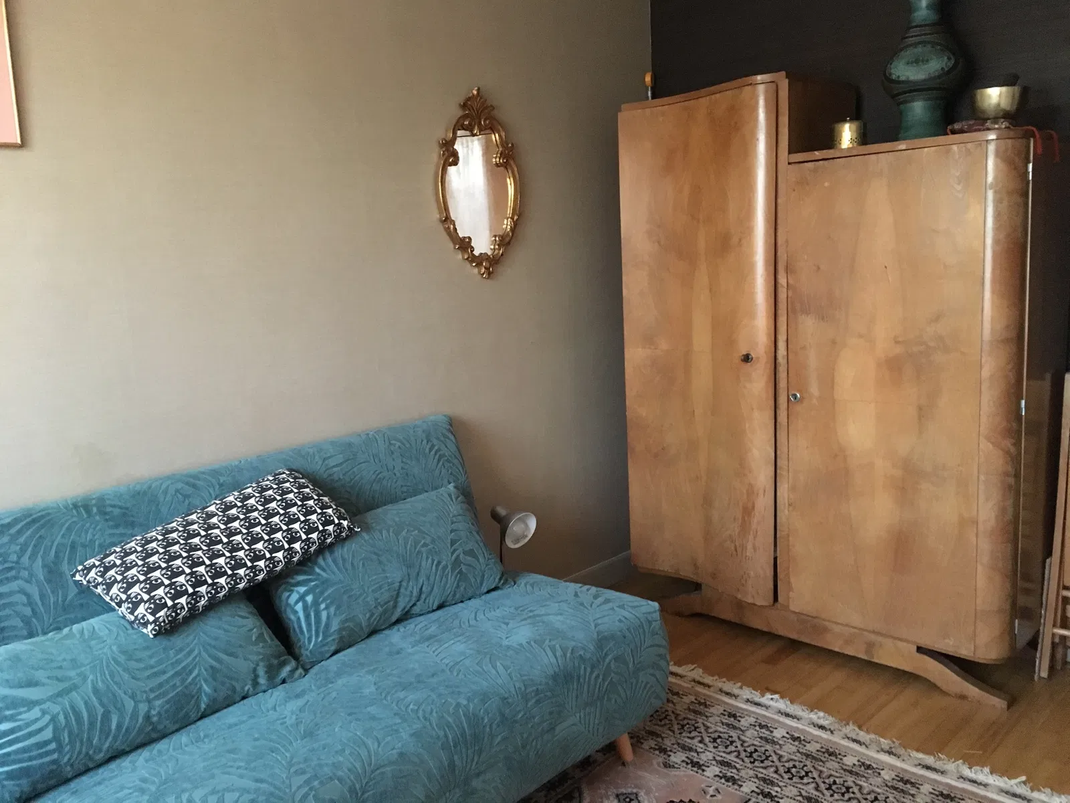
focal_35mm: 29
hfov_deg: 61.7
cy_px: 402
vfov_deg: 48.2
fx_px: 896
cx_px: 535
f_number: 2.2
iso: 500
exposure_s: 1/17
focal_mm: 4.15
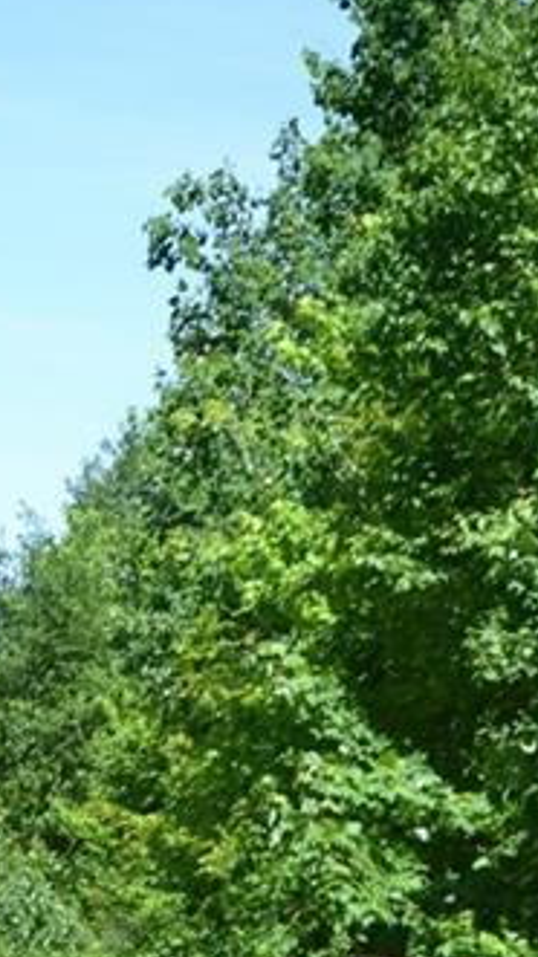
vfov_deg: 10.7
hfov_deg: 6.0
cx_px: 55
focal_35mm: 200
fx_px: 5082
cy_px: 977
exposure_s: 1/160
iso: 100
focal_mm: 55
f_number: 6.3
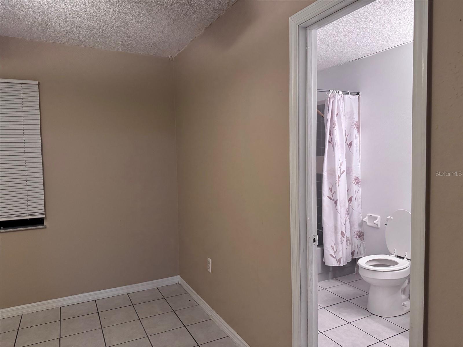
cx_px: 232
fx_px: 321
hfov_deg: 71.6
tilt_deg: -3.2
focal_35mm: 24
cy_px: 174
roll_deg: +1.0
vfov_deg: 56.8
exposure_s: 1/60
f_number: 1.78
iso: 500
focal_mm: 6.76
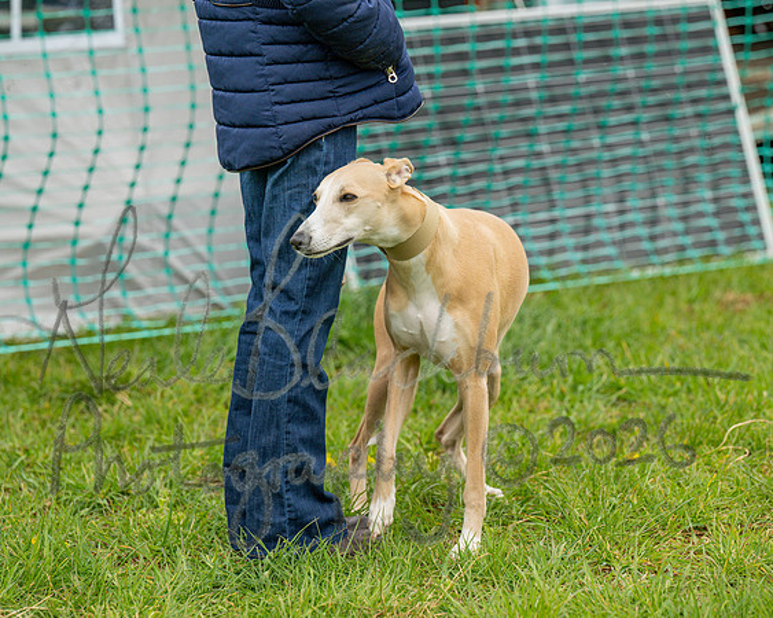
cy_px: 309
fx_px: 3735
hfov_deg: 11.8
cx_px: 390
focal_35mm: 163
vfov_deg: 9.5
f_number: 4.5
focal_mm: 145
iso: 400
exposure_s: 1/2000
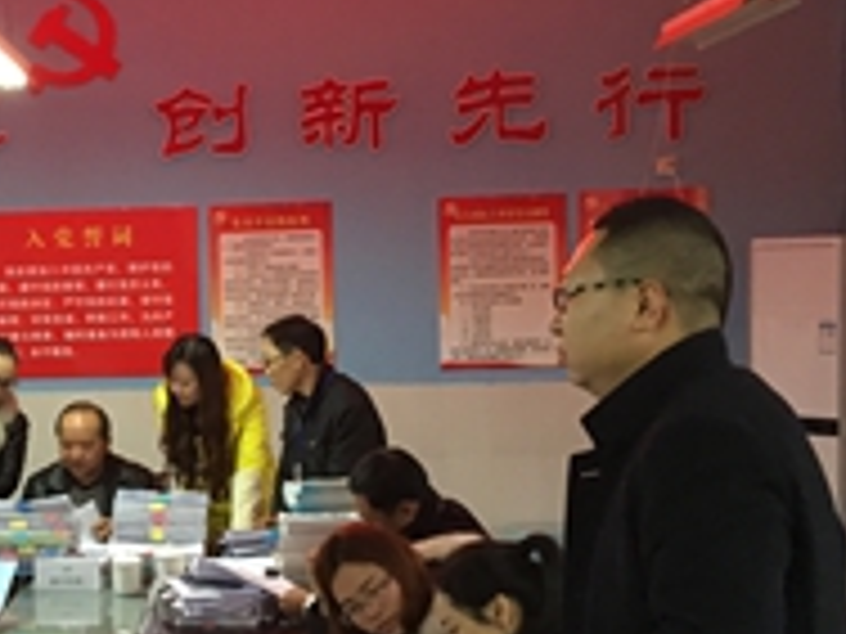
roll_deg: +1.3
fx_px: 1882
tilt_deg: -4.4
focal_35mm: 77
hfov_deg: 24.4
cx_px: 45
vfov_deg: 19.0
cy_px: 456
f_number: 2.2
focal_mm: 4.15
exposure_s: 1/17
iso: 100
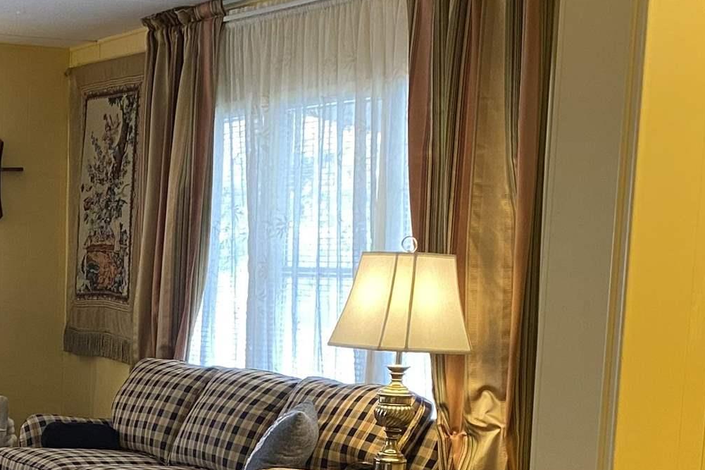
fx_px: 1625
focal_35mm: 83
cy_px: 503
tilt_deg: -9.4
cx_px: 43
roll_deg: -0.8
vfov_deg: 16.0
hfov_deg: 23.7
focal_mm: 4.25
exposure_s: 1/60
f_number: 1.8
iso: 200
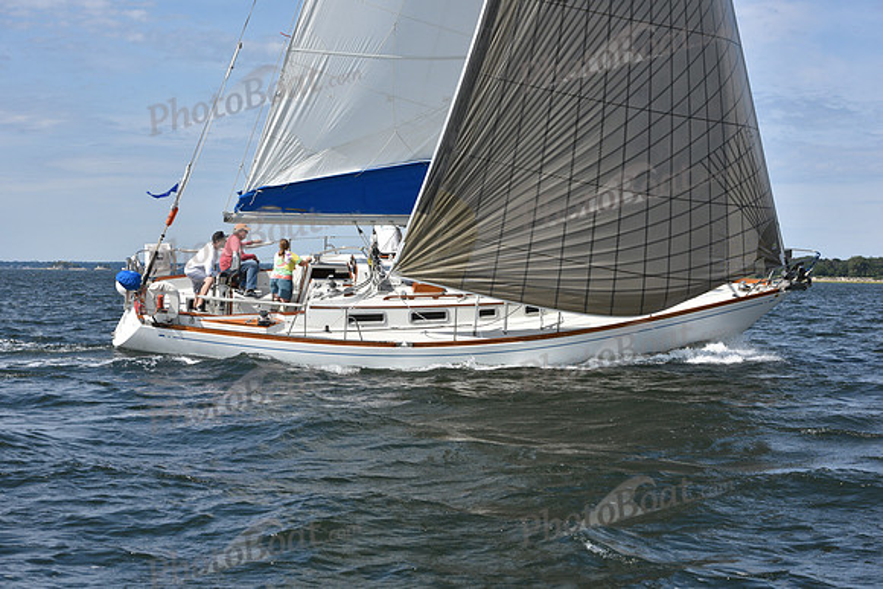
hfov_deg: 28.8
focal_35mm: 70
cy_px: 294
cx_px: 442
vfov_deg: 19.5
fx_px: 1717
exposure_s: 1/1000
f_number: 9
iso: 320
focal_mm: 70
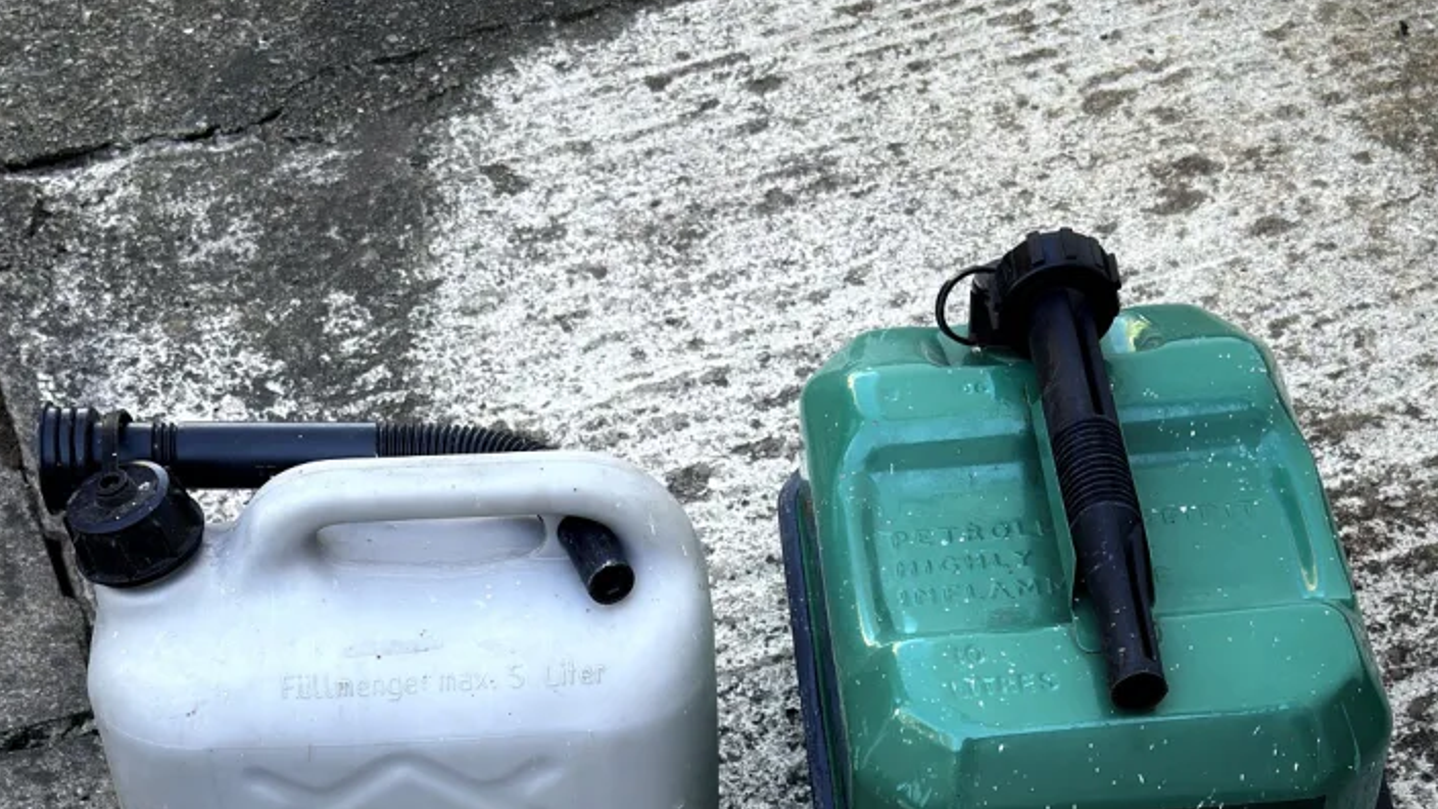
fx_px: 1487
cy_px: 317
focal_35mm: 39
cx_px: 709
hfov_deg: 51.6
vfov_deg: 30.3
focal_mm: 6.76
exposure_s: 1/148
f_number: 1.78
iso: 50
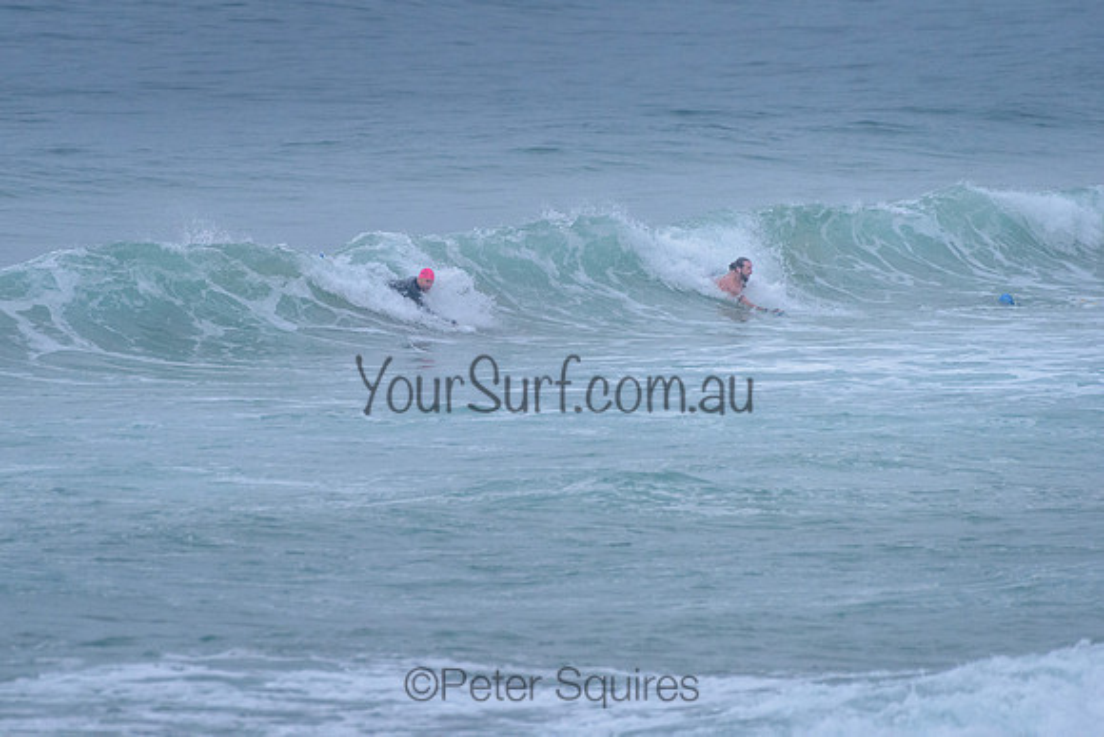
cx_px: 427
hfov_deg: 3.4
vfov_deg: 2.2
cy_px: 285
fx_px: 18798
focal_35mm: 613
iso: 2000
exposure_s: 1/2000
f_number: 5.6
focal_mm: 500
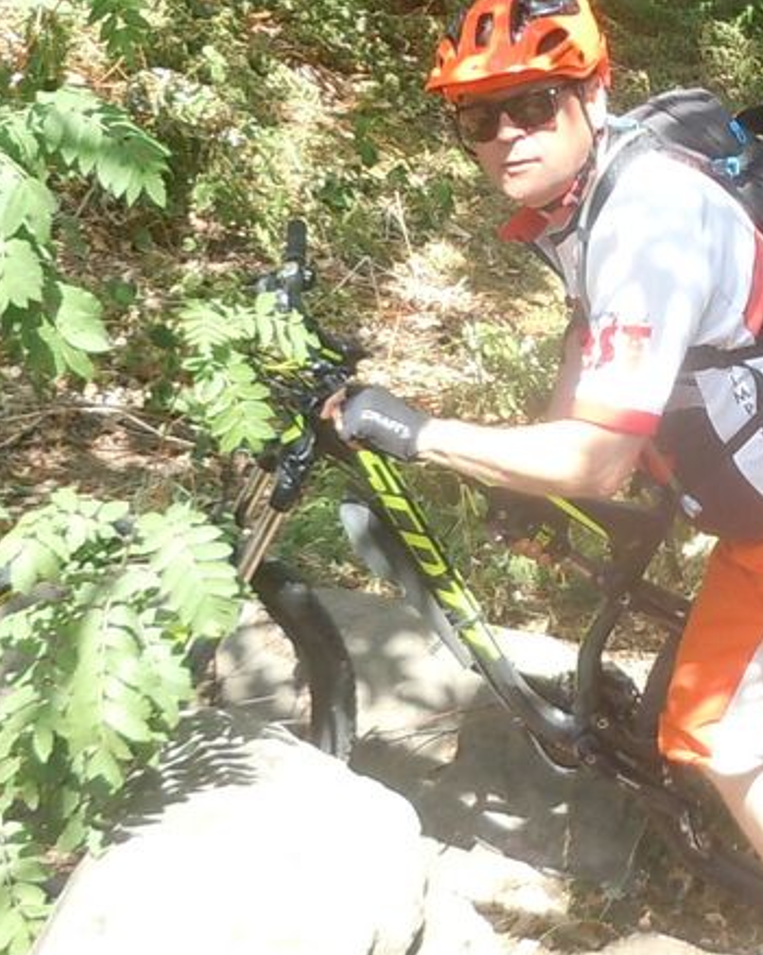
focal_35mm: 107
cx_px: 719
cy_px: 399
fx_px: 3022
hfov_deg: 14.2
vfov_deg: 17.9
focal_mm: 5.4
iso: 100
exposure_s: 1/125
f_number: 3.5
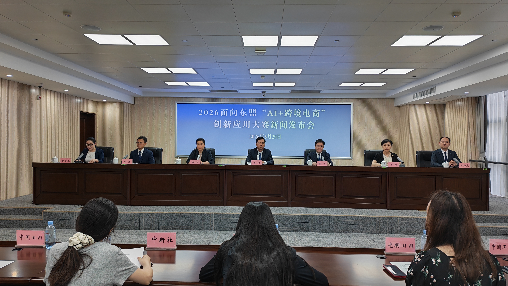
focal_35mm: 27
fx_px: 364
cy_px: 143
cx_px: 254
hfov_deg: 69.9
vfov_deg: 42.9
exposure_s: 1/90
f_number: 1.9
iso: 160
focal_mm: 6.12
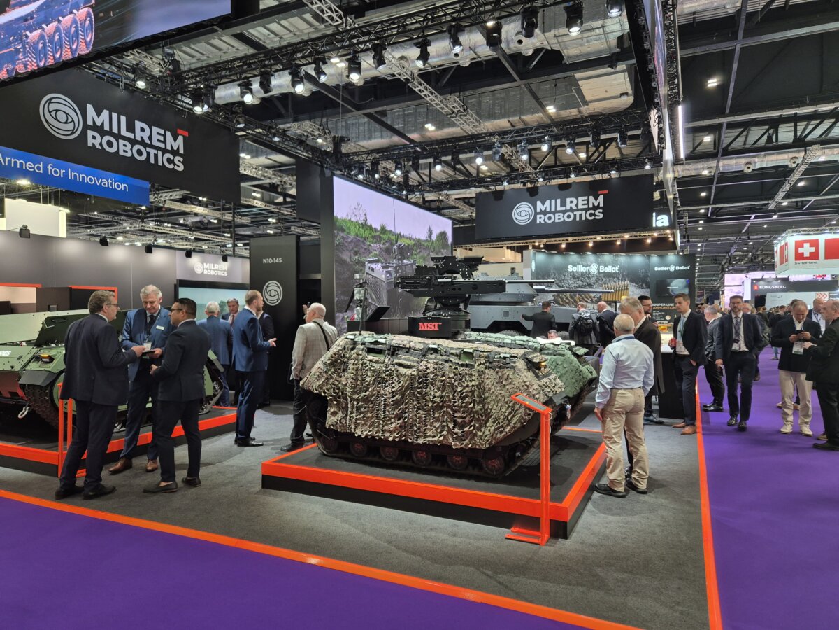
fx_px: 557
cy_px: 315
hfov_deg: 73.9
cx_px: 420
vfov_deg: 58.9
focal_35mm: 23
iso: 200
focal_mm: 5.4
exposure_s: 1/100
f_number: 1.8
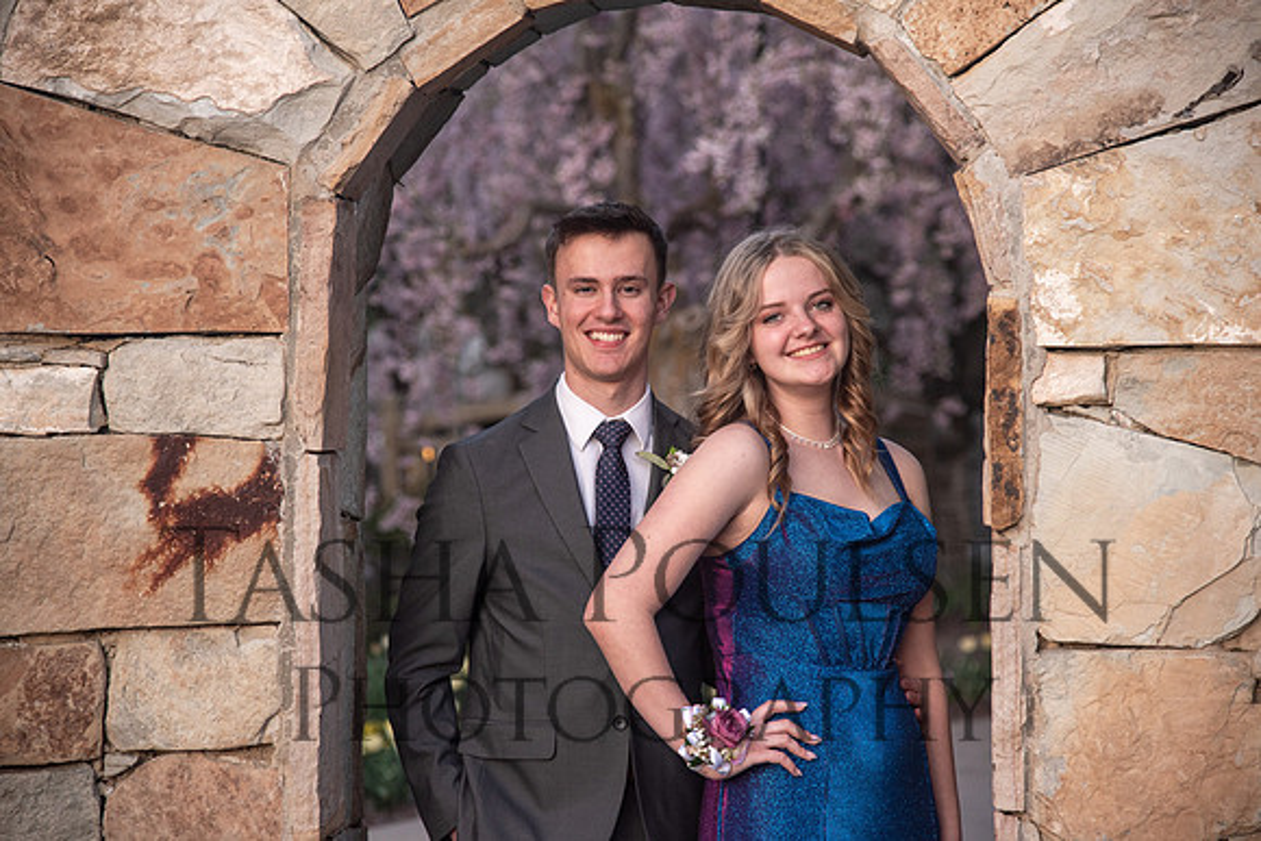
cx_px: 630
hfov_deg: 19.5
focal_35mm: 105
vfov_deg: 13.0
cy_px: 420
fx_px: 3679
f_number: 4.5
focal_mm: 105
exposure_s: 1/125
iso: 500
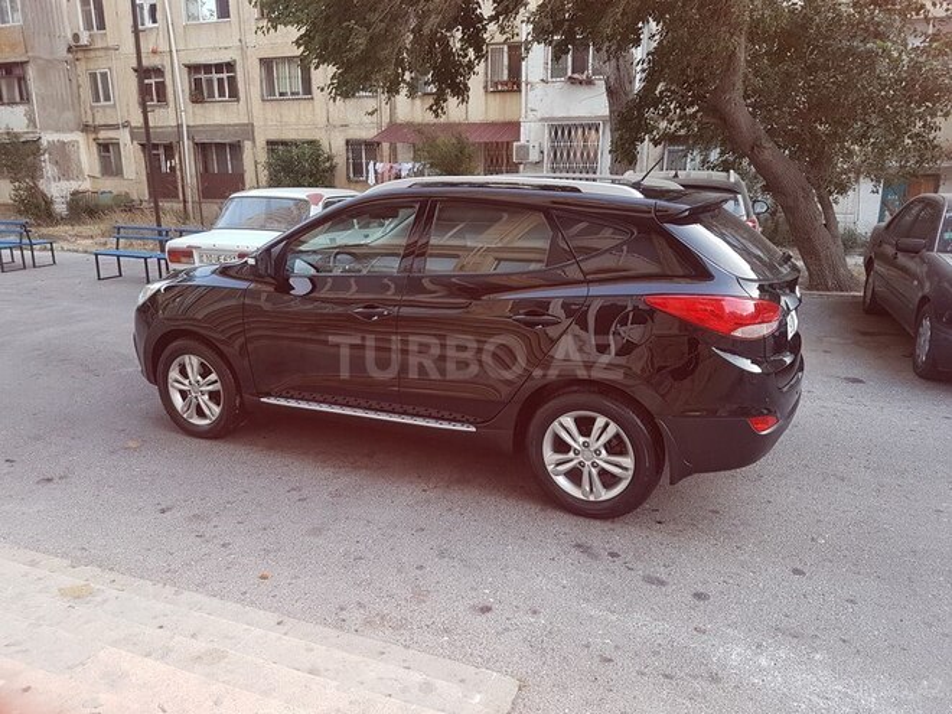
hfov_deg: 67.3
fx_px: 715
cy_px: 357
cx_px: 476
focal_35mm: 26
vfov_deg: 53.1
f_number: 1.7
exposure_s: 1/50
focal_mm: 4.2
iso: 100
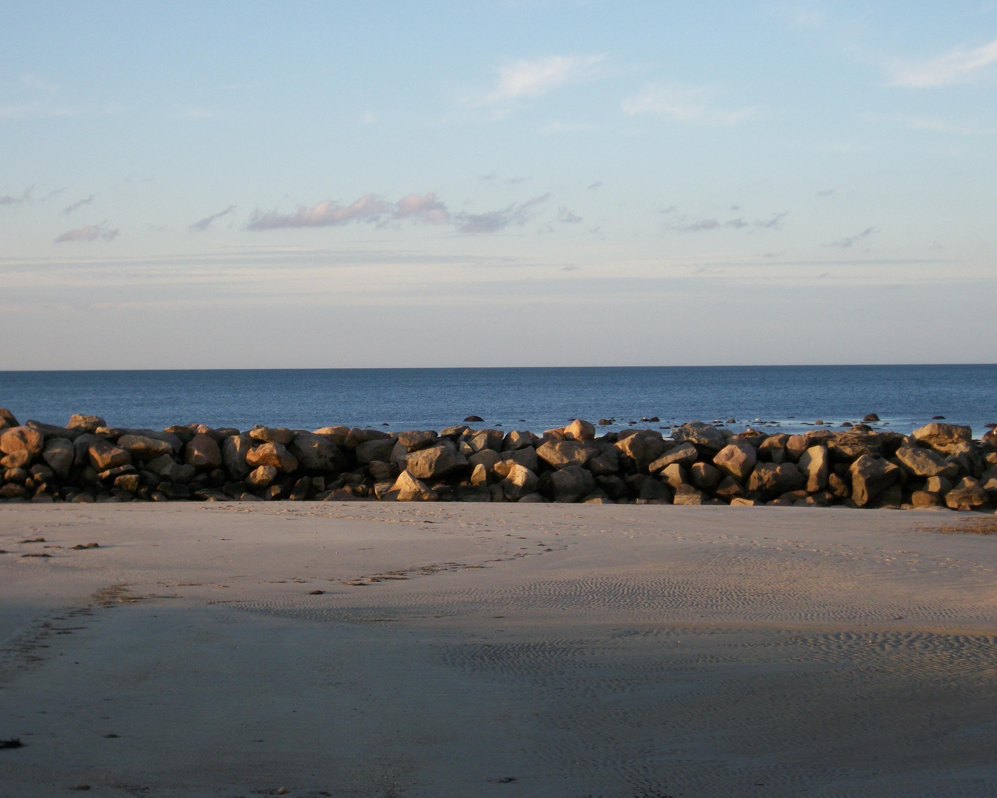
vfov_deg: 17.1
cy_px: 409
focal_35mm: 90
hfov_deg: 21.3
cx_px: 528
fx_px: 2655
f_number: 5.1
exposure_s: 1/200
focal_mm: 15.1
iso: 80
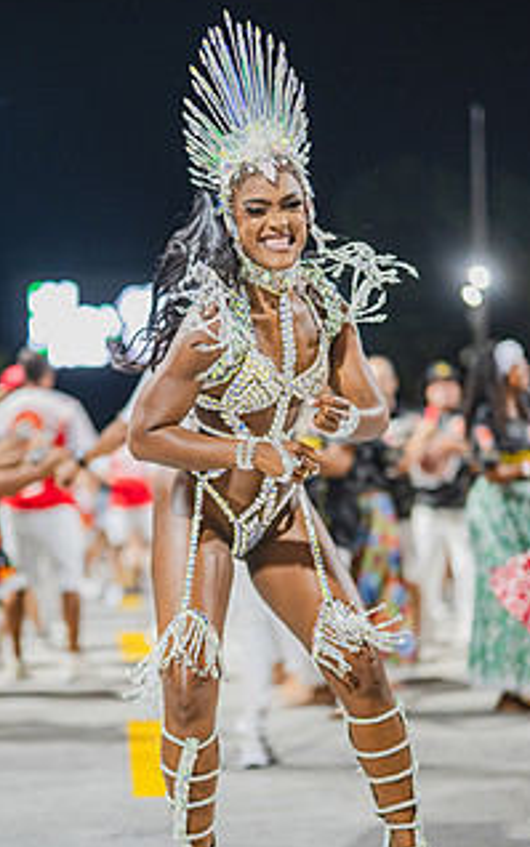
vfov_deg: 28.5
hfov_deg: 18.1
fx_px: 1662
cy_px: 517
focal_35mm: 72
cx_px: 202
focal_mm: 50
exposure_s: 1/1000
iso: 1600
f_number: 1.3
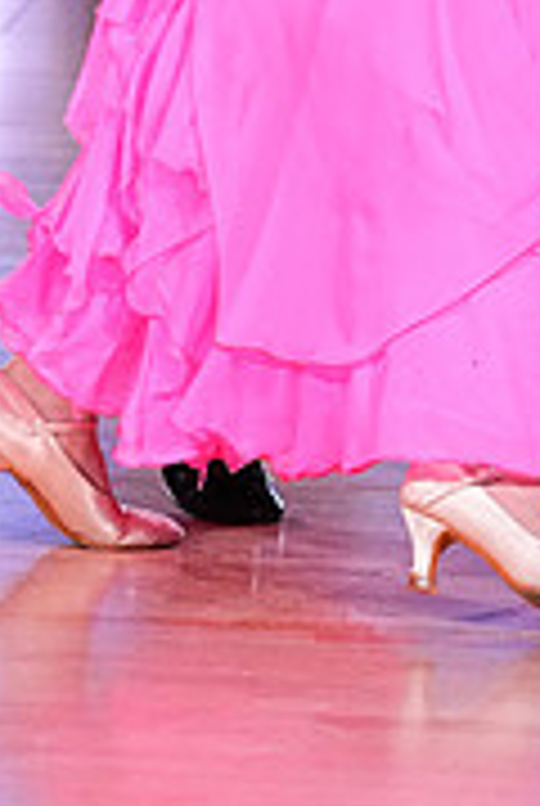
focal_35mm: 307
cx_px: 466
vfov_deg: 6.6
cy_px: -477
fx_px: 6880
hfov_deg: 4.5
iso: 3200
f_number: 5.6
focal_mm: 95
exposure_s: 1/250
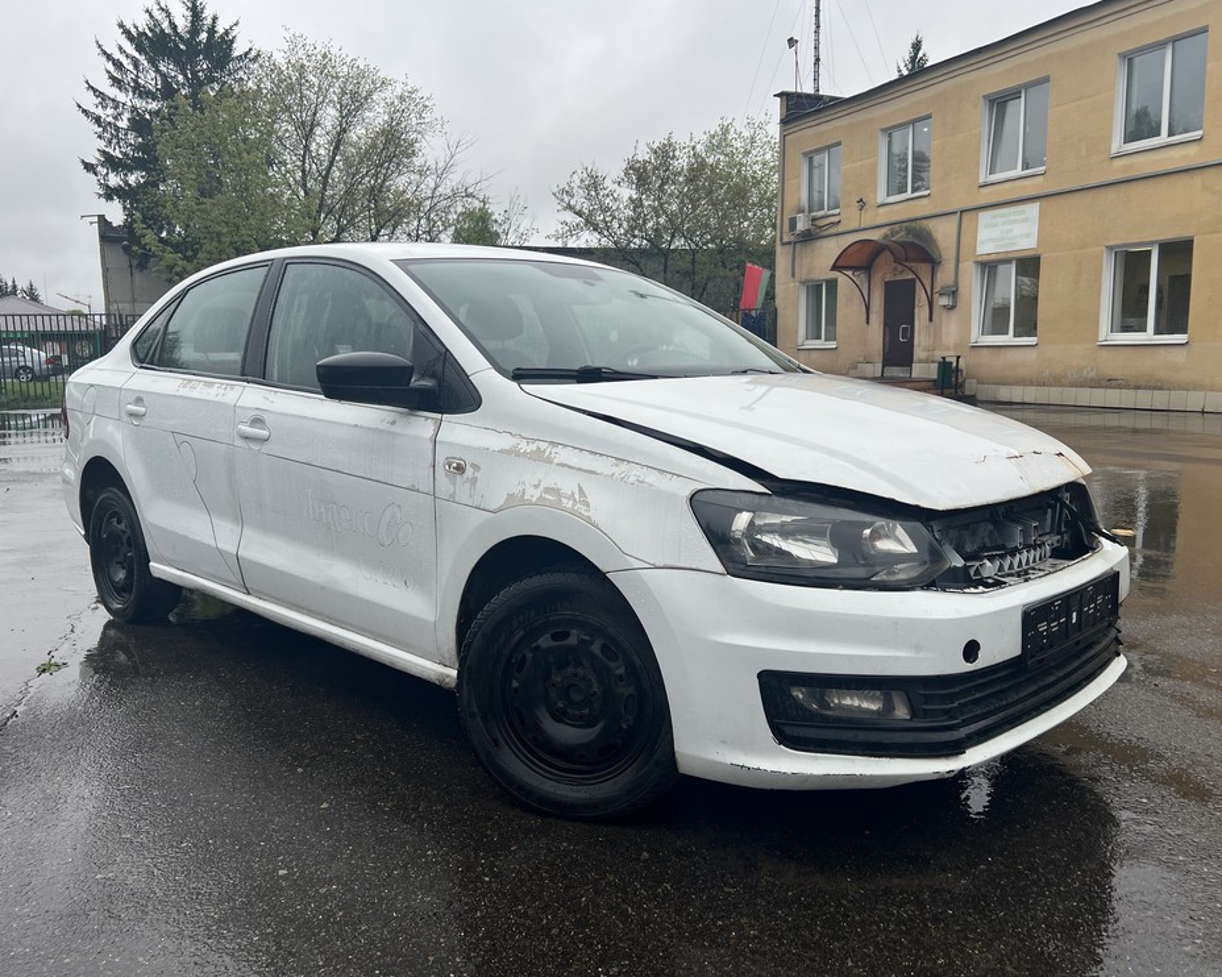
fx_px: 1012
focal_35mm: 28
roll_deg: +1.1
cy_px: 477
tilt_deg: -6.9
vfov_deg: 51.5
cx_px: 608
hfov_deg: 62.2
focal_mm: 5.7
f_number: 1.5
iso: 50
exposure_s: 1/797
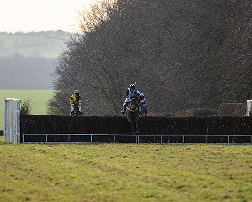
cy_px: 83
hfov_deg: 4.1
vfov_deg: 3.2
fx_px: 3559
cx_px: 118
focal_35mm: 477
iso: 800
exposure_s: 1/10000
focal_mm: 200
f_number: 2.8
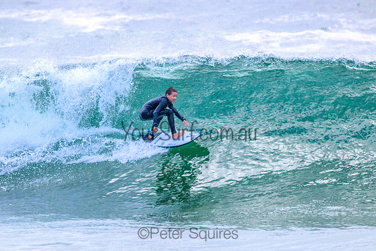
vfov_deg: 1.7
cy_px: 126
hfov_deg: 2.6
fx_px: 8357
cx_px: 188
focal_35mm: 800
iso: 3600
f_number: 11
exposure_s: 1/1600
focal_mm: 800
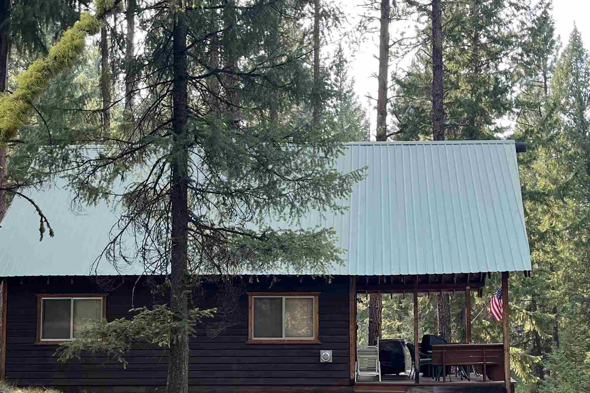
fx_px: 869
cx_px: 317
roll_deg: +0.9
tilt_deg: +5.7
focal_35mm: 53
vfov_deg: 25.4
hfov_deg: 37.5
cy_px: 253
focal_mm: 5.1
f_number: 1.6
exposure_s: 1/302
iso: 50
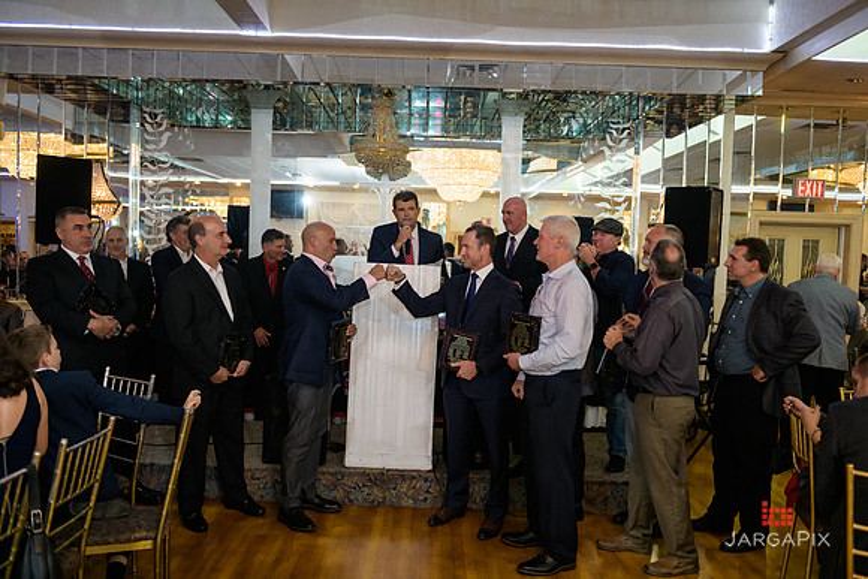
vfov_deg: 42.3
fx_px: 748
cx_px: 434
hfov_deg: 60.3
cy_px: 290
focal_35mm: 31
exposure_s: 1/125
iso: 1000
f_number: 3.2
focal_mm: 31
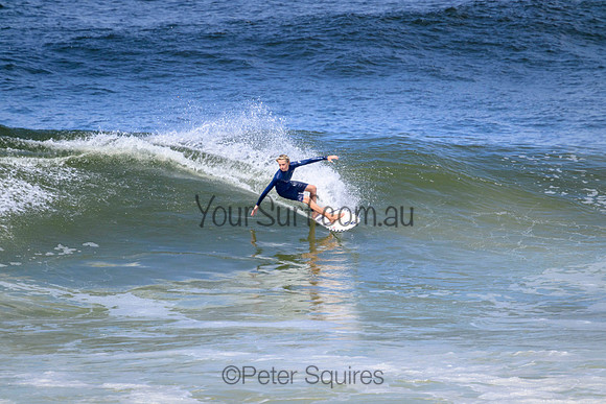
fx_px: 13469
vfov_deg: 1.7
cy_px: 202
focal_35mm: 800
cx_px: 303
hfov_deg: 2.6
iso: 1000
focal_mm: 800
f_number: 11
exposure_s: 1/2000
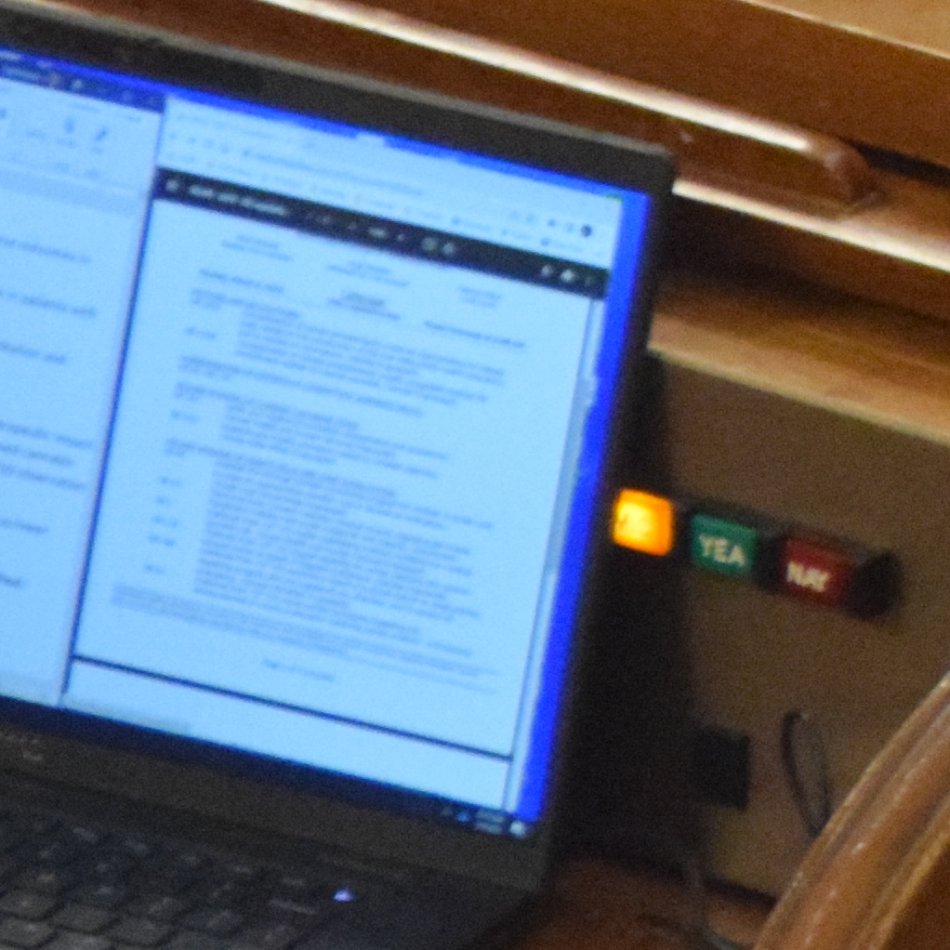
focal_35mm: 1010
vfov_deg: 1.7
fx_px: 31375
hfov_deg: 1.7
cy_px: -624
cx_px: 2322
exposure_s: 1/100
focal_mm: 135
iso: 6400
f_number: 6
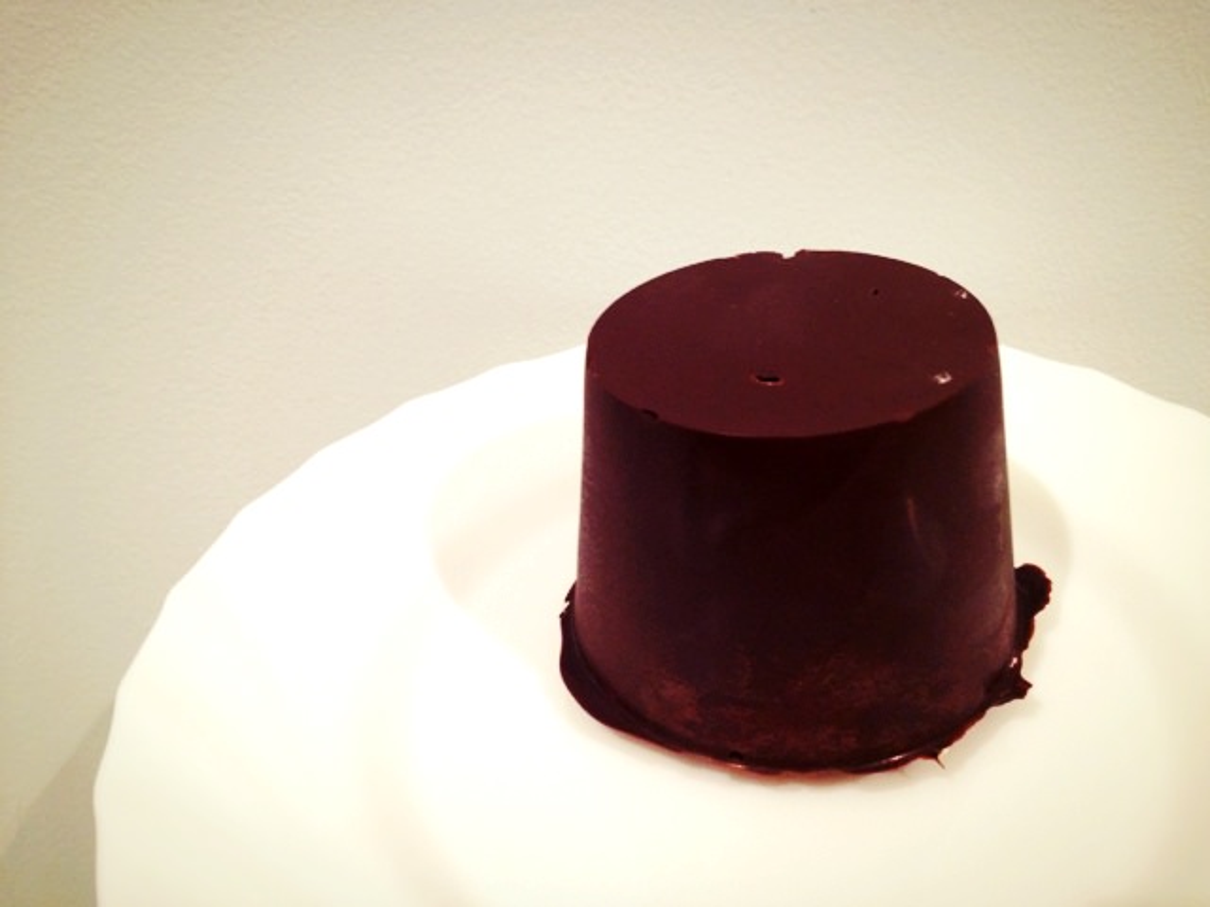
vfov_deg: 40.7
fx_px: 1223
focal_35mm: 35
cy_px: 454
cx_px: 605
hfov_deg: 52.6
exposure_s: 1/20
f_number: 2.4
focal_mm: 4.28
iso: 200
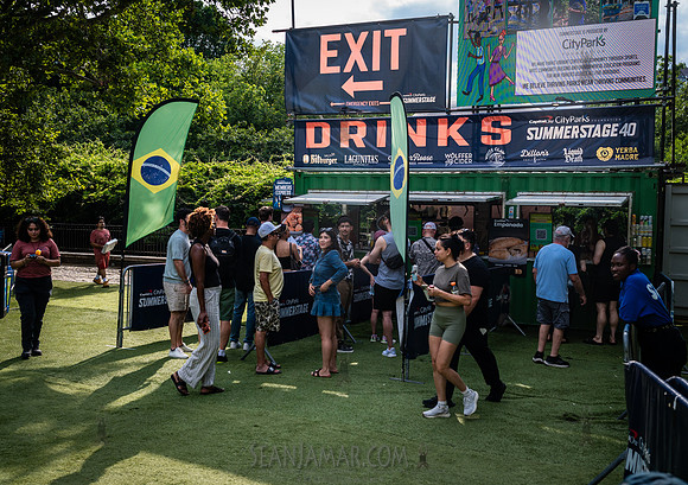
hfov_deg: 51.8
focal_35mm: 36
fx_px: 709
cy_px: 242
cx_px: 323
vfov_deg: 37.8
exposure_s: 1/1250
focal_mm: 35
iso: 640
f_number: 4.5
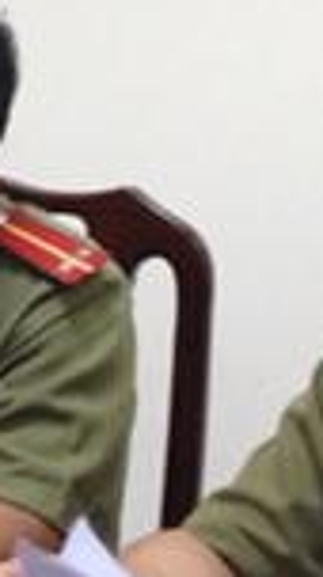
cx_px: -327
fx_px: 2692
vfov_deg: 12.2
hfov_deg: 6.6
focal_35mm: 176
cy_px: 127
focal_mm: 4.28
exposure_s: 1/20
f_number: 2.4
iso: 125
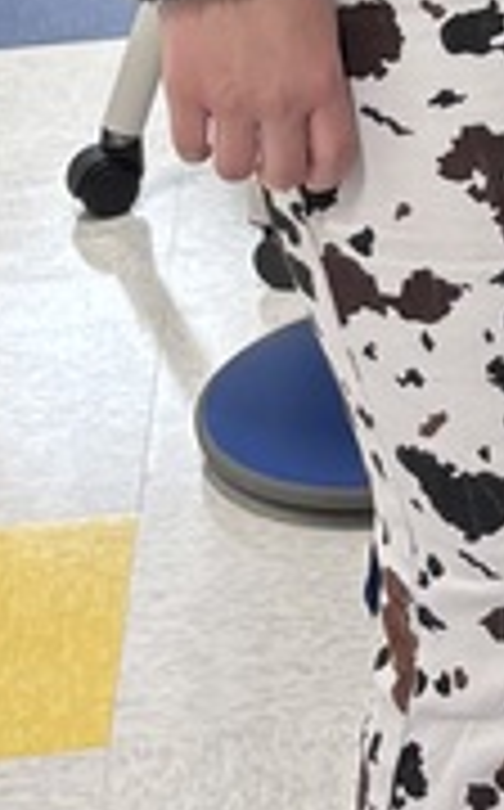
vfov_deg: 12.6
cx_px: 878
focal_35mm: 157
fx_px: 3461
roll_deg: +2.0
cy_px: -468
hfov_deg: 8.1
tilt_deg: -17.0
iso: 160
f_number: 1.6
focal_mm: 5.96
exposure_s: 1/60
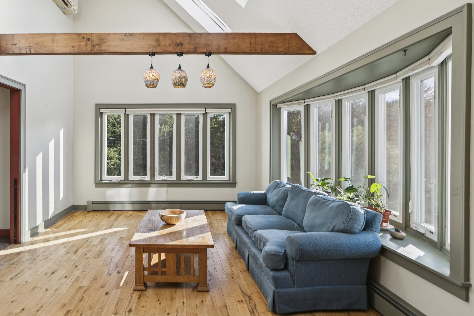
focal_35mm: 20
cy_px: 140
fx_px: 263
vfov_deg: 61.7
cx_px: 182
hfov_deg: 82.6
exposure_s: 1/15
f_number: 7.1
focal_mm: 16
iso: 125
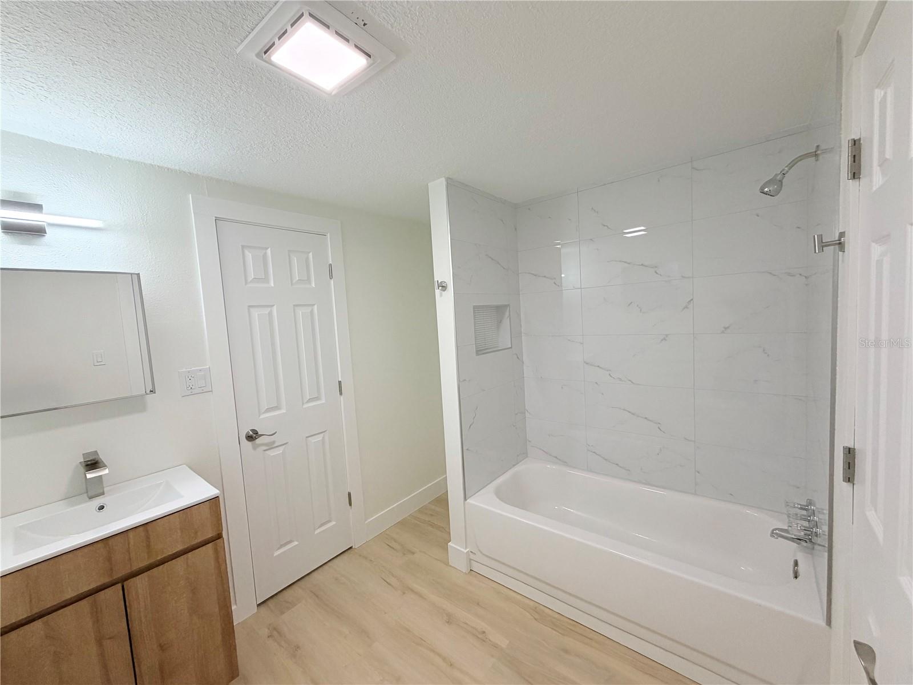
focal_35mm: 14
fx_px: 369
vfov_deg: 85.7
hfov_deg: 102.1
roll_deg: +4.2
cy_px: 342
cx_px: 456
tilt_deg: -4.2
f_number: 2.2
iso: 200
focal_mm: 2.22
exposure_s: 1/120
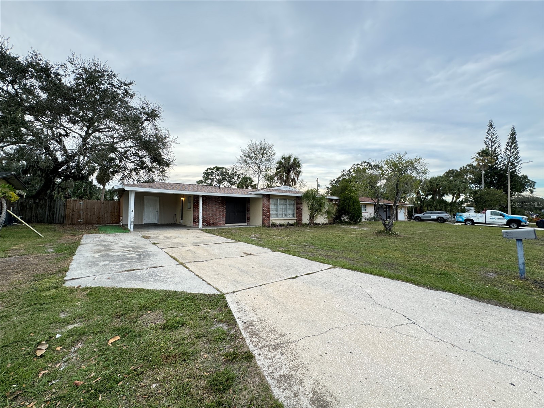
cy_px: 204
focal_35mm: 14
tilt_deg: +0.9
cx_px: 272
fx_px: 220
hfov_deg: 102.1
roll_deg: -0.3
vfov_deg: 85.7
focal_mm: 2.22
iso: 50
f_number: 2.2
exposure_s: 1/99
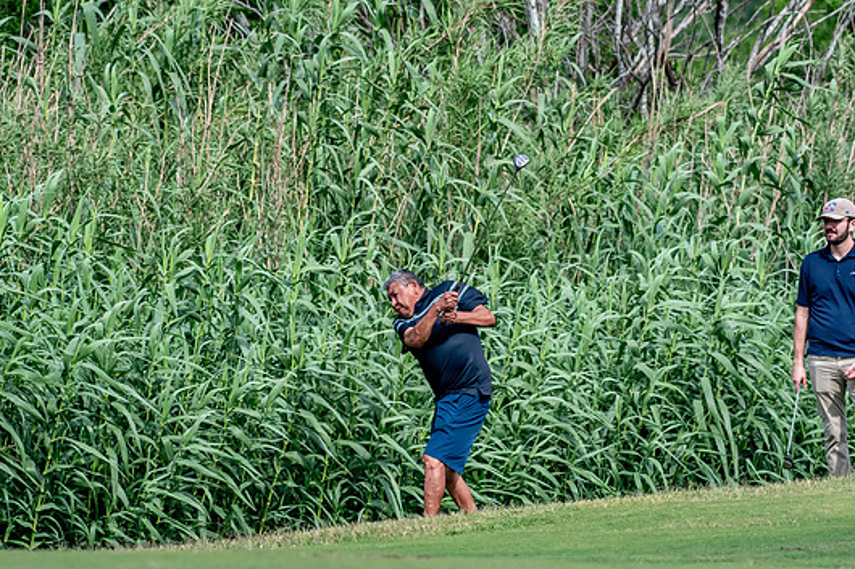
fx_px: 8191
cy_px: 284
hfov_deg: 6.0
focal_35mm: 345
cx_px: 439
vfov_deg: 4.0
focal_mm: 210
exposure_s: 1/2000
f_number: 5.6
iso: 1000
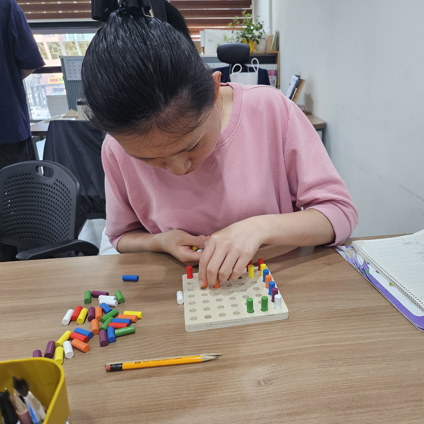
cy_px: 213
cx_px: 258
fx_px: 402
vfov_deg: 55.6
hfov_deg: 55.2
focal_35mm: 29
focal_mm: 5
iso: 200
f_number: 1.8
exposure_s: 1/120
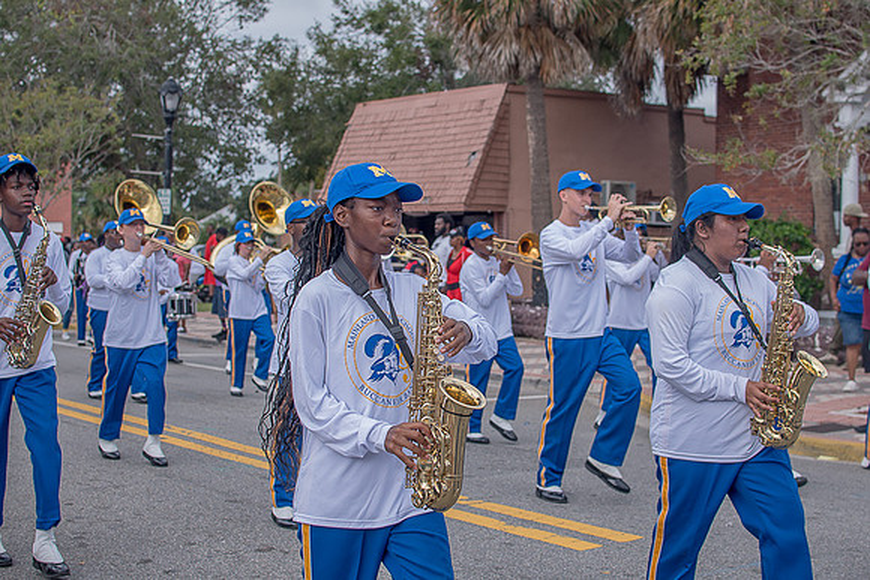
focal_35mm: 52
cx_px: 435
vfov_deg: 26.0
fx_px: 1257
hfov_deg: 38.2
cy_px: 290
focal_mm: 35
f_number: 4
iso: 100
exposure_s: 1/500
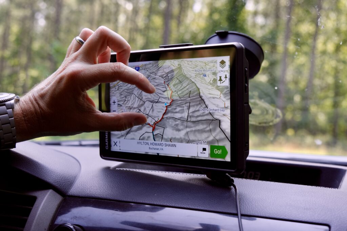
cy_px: 116
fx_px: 472
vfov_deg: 27.5
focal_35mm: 49
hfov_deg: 40.3
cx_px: 174
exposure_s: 1/140
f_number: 4.5
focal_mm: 32.5
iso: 320
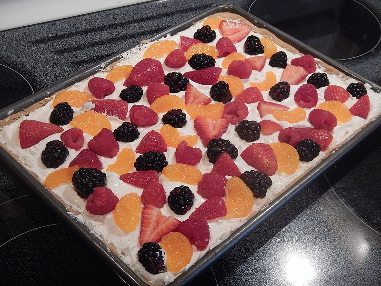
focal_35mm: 55
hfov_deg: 34.9
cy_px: 143
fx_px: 605
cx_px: 190
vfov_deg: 26.6
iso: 400
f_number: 4.1
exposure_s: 1/15
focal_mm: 9.9
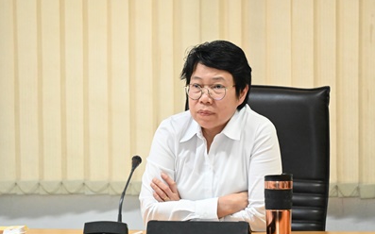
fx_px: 3147
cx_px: 187
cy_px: 120
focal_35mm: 308
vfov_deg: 4.3
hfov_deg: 6.8
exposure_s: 1/200
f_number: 5.6
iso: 22800
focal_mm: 300
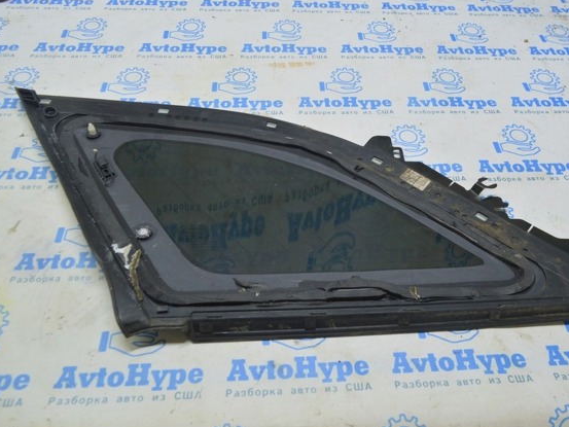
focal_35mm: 30
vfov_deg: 46.8
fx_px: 493
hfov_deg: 59.9
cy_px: 217
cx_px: 308
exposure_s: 1/20
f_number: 5.6
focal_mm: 18
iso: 400
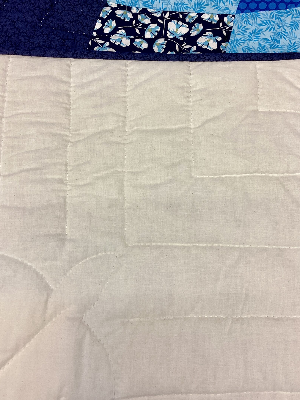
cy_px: 182
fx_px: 428
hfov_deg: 38.7
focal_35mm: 37
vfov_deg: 50.1
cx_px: 160
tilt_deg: -78.6
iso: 50
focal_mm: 3.3
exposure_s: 1/60
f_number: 2.4
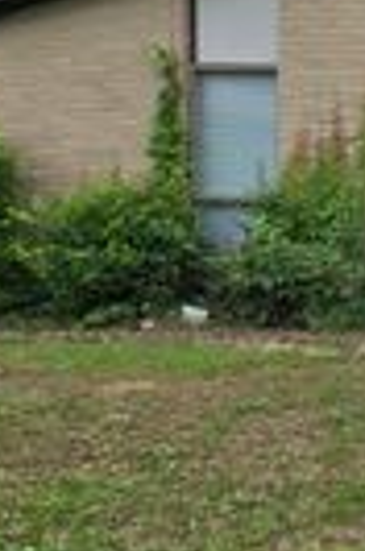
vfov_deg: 38.5
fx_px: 780
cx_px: 908
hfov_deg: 14.5
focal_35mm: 51
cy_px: 180
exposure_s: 1/1879
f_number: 2.2
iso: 50
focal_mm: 2.2
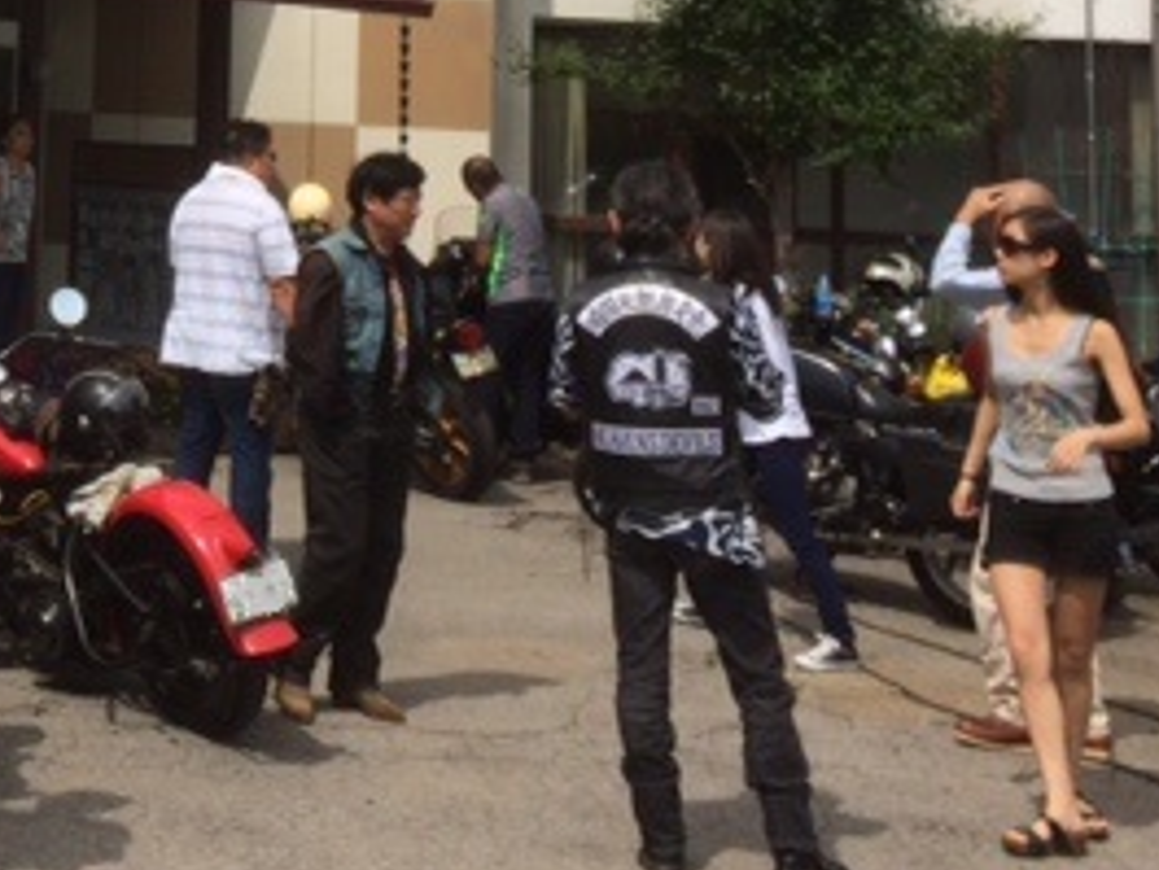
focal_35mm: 70
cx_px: -70
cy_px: -157
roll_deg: -2.6
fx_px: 2345
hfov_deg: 26.0
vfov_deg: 19.8
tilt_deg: +7.4
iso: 32
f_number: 2.2
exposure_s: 1/2933
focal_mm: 4.15
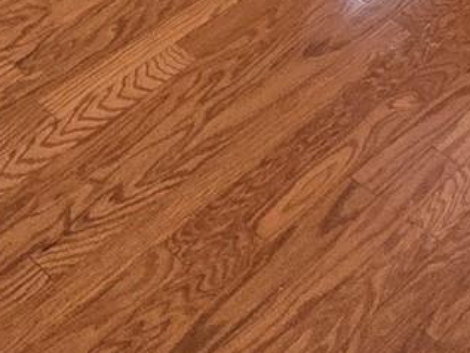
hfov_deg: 23.3
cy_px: -601
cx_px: 218
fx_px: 1141
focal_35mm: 84
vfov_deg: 12.1
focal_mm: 2.2
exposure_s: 1/60
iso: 500
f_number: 2.2
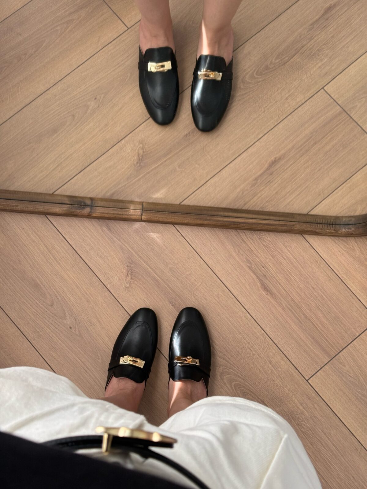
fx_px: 679
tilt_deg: -85.3
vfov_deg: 39.7
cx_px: 184
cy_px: 244
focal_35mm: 48
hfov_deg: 30.3
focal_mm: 6.76
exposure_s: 1/65
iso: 100
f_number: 1.78
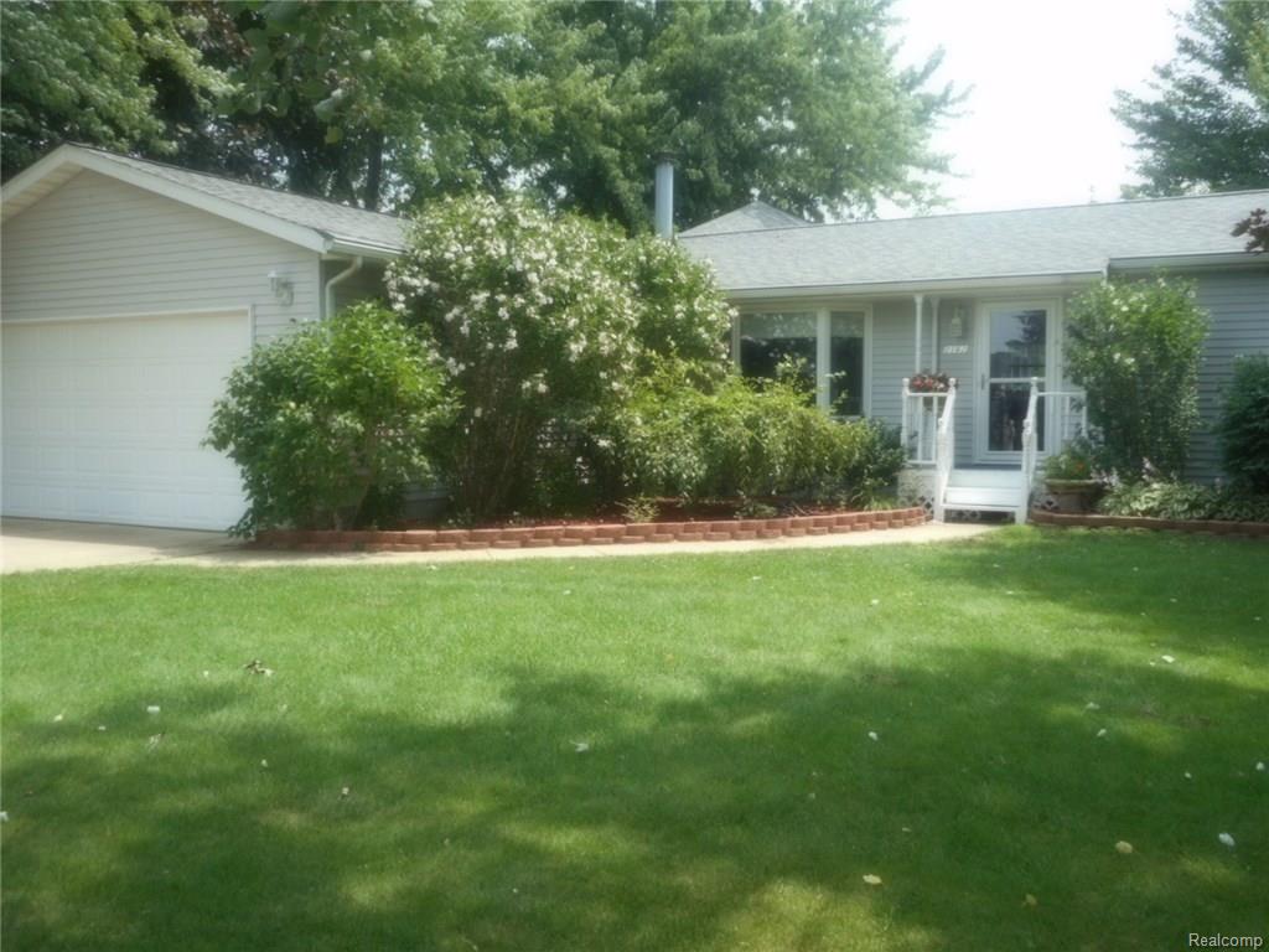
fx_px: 1246
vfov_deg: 41.8
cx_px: 634
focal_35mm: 34
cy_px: 476
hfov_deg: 54.0
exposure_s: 1/160
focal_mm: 6
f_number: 4.2
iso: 80
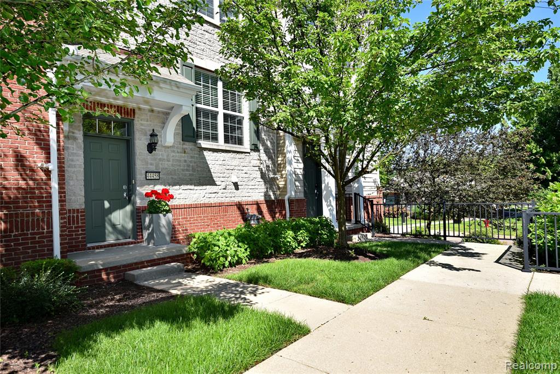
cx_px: 280
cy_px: 187
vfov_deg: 57.2
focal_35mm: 22
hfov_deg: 78.6
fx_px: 342
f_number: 6.3
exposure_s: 1/200
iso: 100
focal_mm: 22
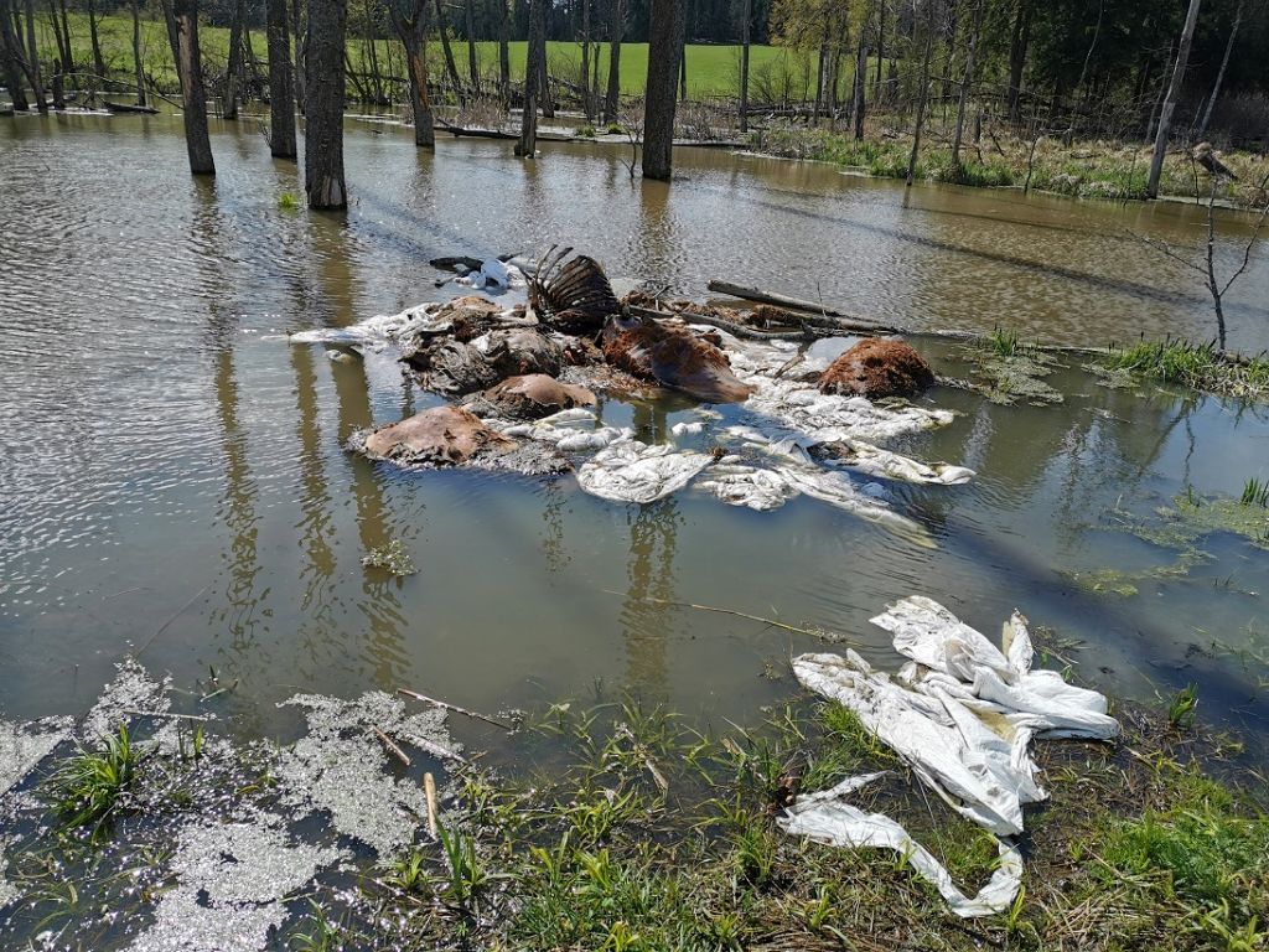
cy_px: 476
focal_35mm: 27
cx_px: 634
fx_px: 990
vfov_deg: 51.4
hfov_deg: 65.3
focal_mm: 5.58
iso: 50
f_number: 1.8
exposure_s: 1/3356
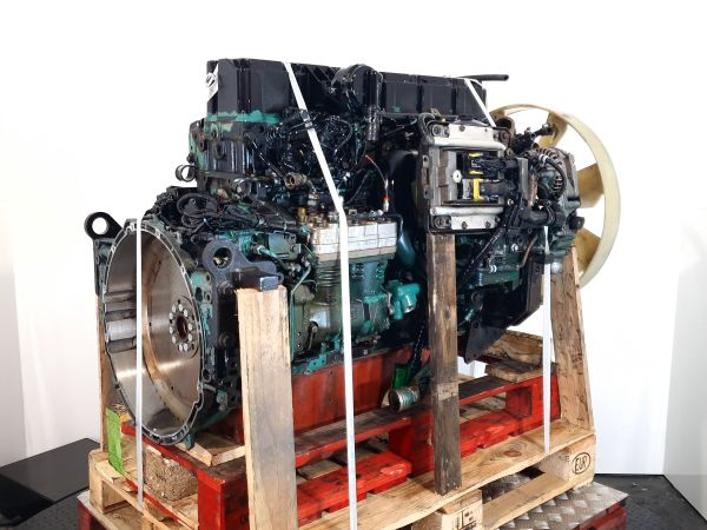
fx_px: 470
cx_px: 354
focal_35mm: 23
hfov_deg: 73.9
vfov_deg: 58.9
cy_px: 265
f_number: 1.8
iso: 100
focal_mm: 6.4
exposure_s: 1/50
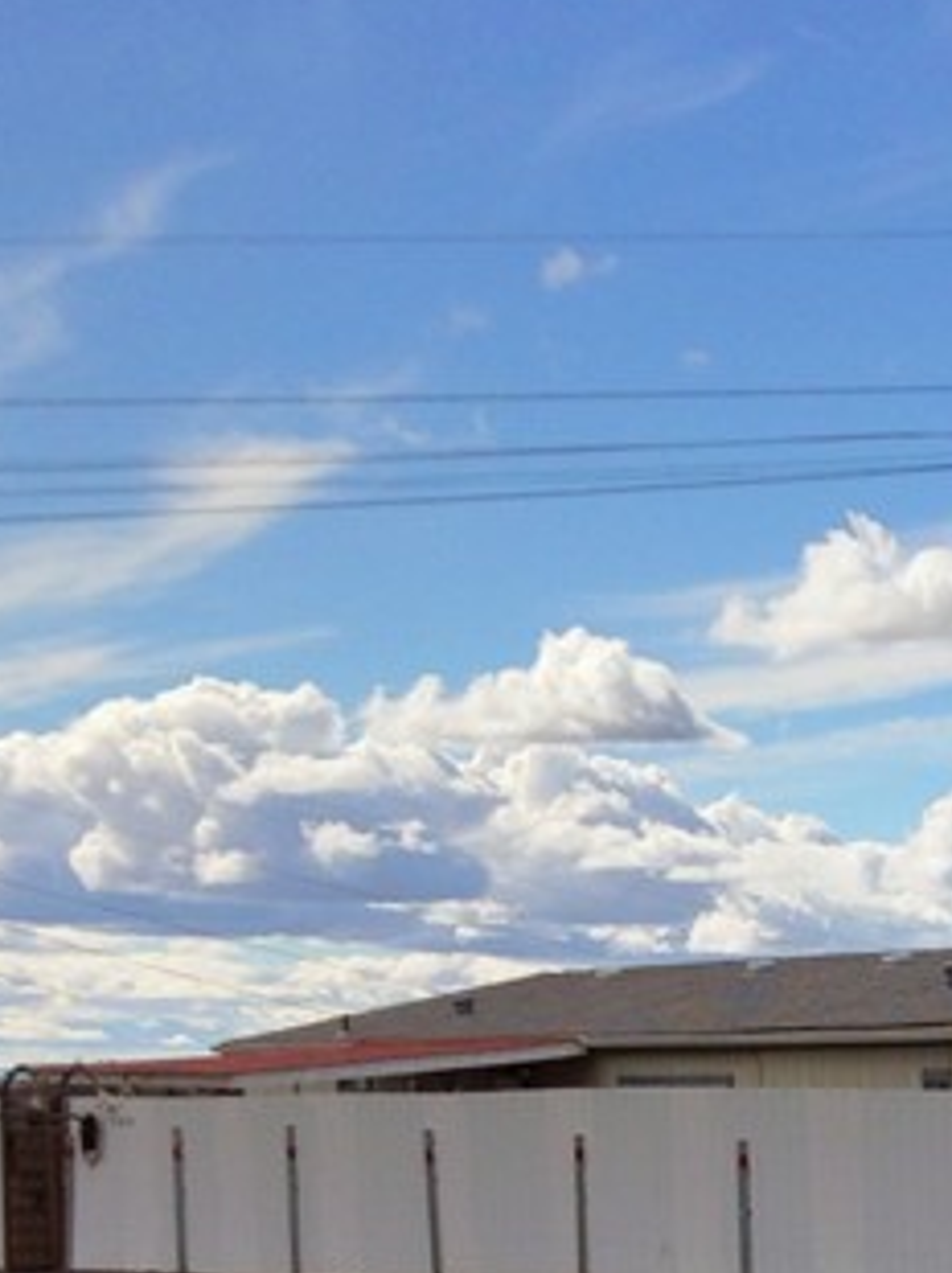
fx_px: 4002
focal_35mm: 109
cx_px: 1547
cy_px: 1480
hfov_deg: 12.7
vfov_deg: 17.3
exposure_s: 1/4926
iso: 50
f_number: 2.4
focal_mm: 4.12
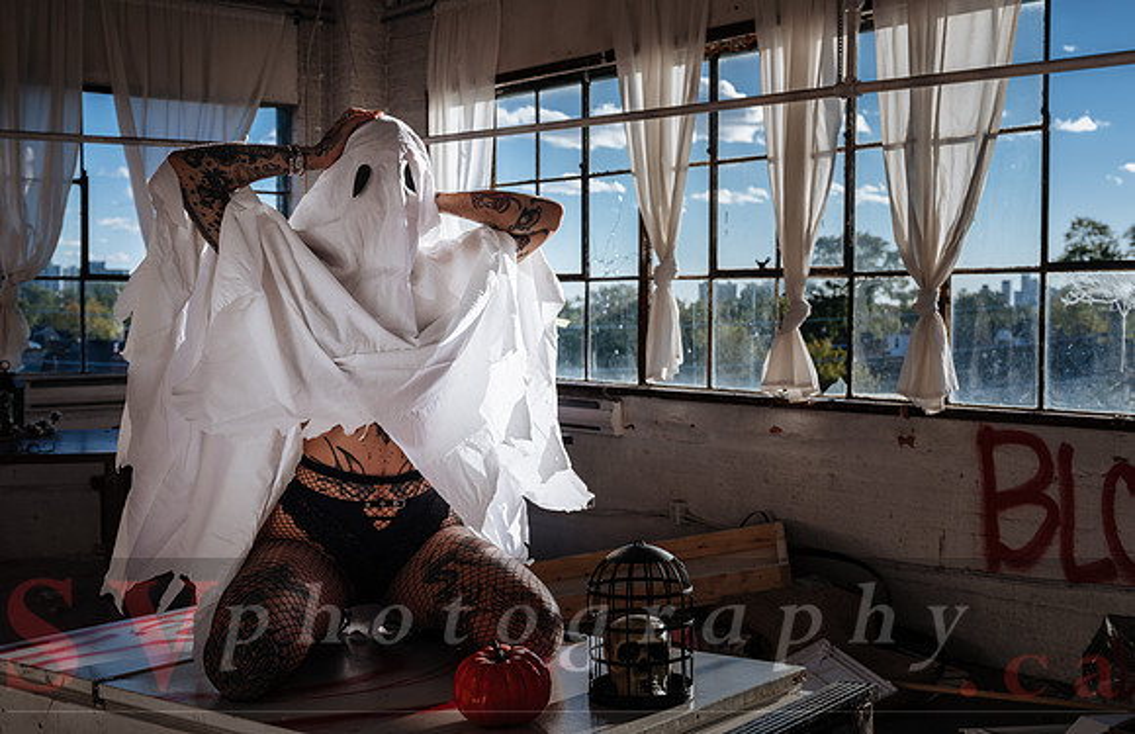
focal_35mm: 47
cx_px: 568
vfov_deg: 28.3
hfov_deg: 42.6
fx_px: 1454
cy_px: 370
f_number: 7.1
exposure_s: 1/125
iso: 100
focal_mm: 55.5
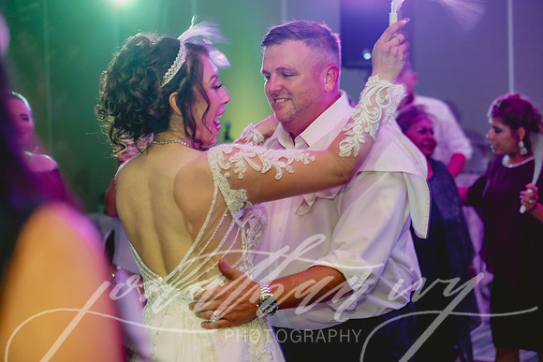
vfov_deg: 19.5
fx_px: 1056
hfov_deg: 28.8
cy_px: 181
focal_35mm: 70
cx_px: 272
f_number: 2.8
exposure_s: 1/60
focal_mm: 70
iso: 2500
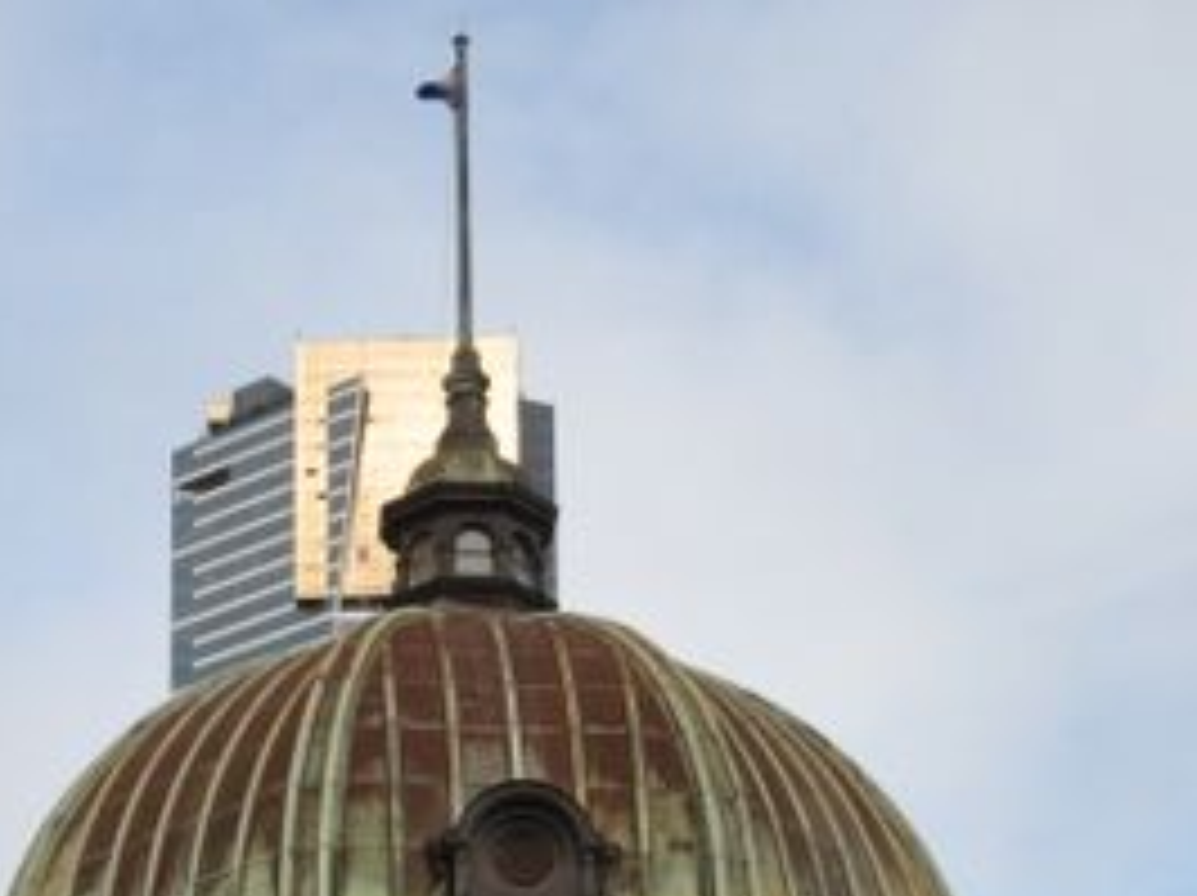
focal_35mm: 122
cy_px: 1454
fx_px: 4215
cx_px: 482
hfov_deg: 16.2
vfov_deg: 11.5
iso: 200
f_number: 11
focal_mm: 22
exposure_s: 1/125
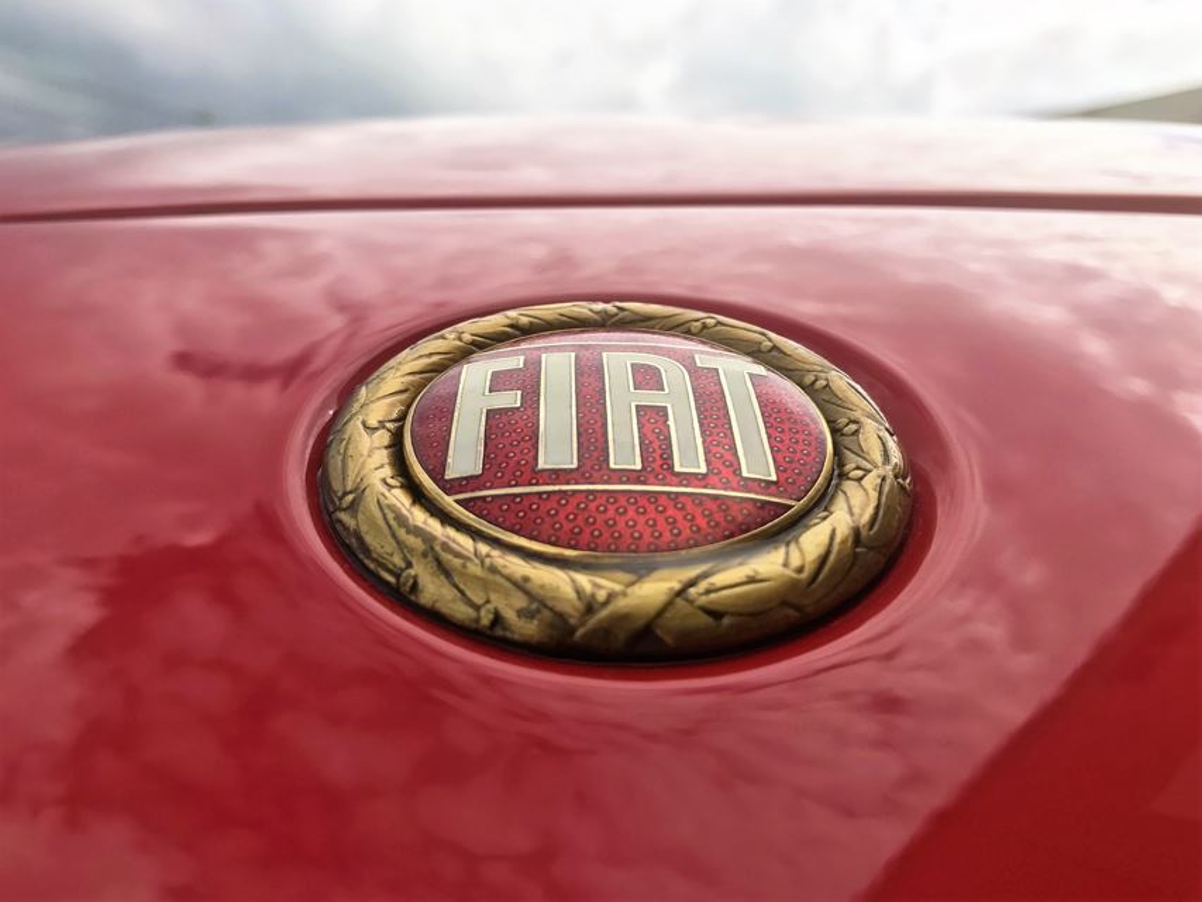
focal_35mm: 28
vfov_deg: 49.8
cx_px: 601
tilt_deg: +0.2
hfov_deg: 63.4
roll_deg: +2.0
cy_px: 451
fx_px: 972
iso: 20
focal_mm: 3.99
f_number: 1.8
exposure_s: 1/2660
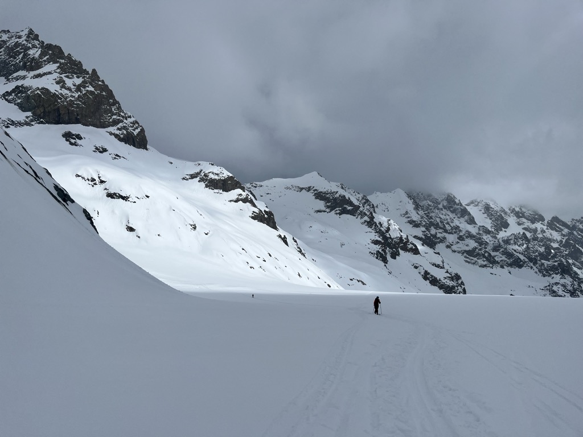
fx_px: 438
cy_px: 218
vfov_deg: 53.1
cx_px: 292
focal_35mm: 26
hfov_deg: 67.3
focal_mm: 5.1
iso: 40
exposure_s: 1/25000
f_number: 1.6
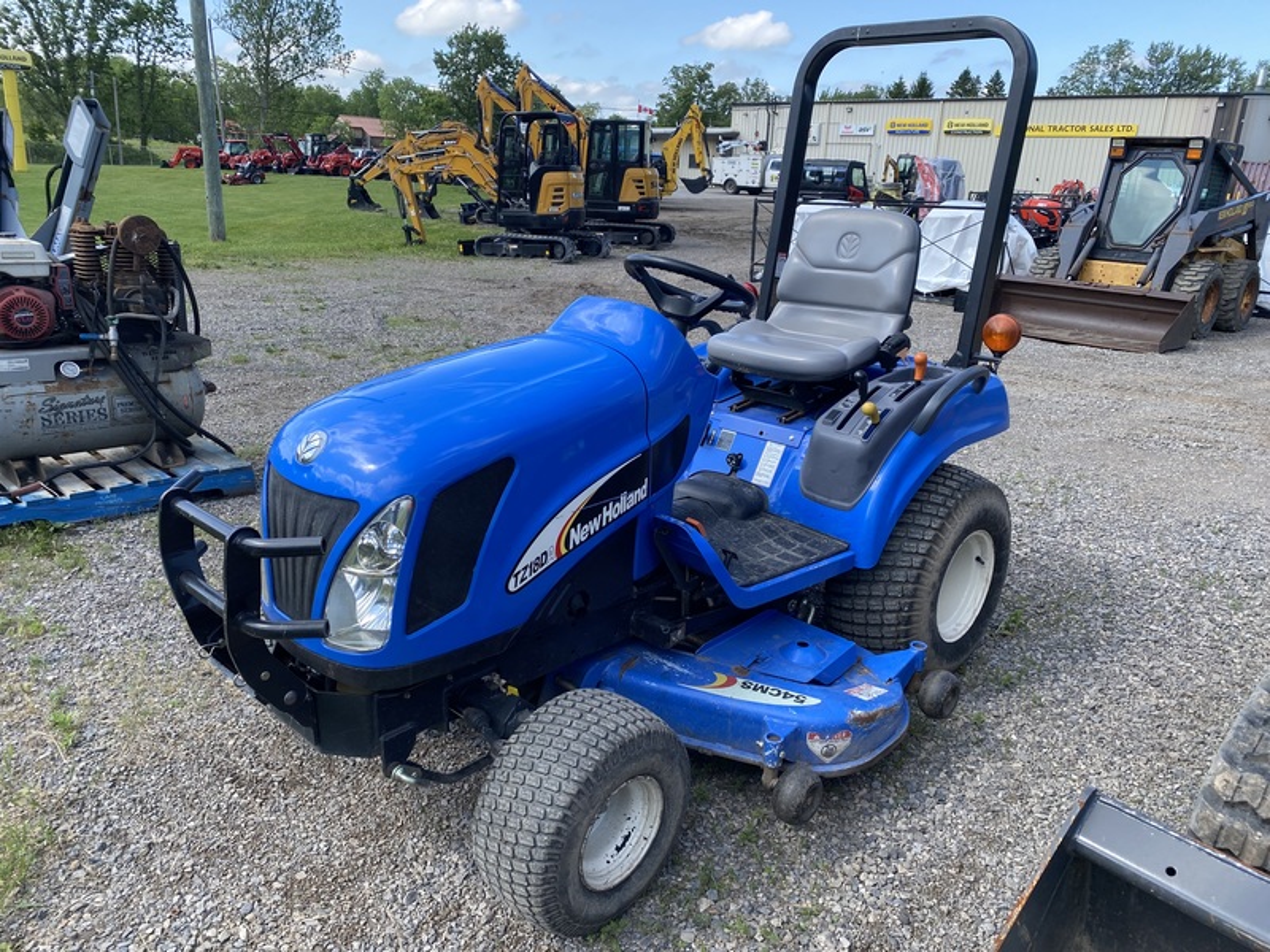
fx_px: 954
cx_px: 635
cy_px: 476
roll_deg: -2.3
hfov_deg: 67.3
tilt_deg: -16.9
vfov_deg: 53.1
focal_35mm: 26
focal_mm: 4.25
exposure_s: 1/762
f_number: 1.8
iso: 32
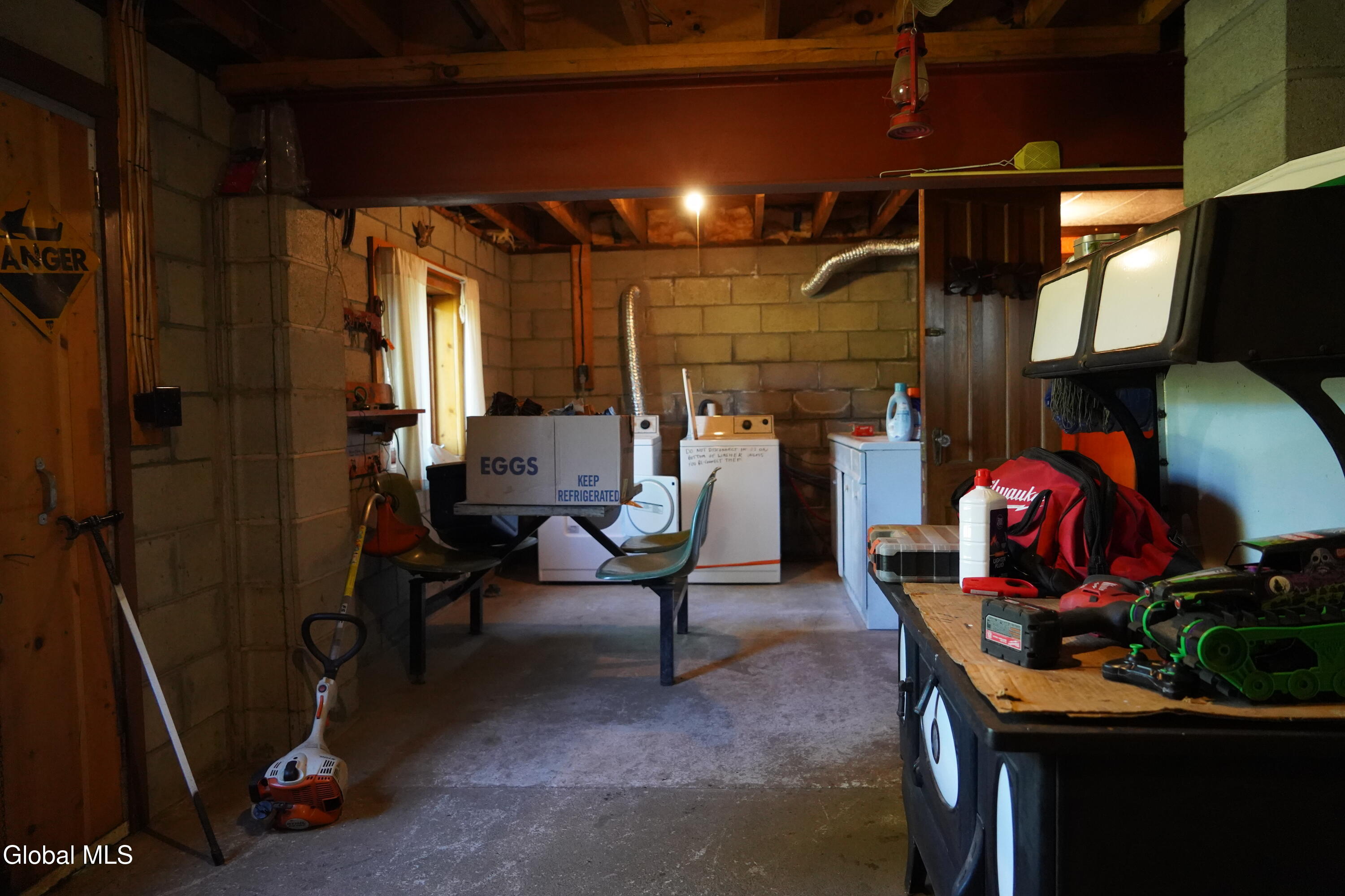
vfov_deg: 53.1
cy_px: 448
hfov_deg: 73.7
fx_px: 897
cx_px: 672
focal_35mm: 24
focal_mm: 24
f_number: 4
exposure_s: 1/160
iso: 8000
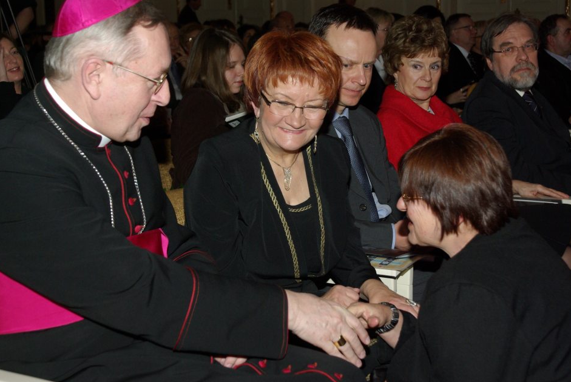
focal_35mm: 69
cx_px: 290
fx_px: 1088
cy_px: 202
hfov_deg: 29.4
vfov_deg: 19.9
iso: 400
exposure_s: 1/60
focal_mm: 43
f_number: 5.6
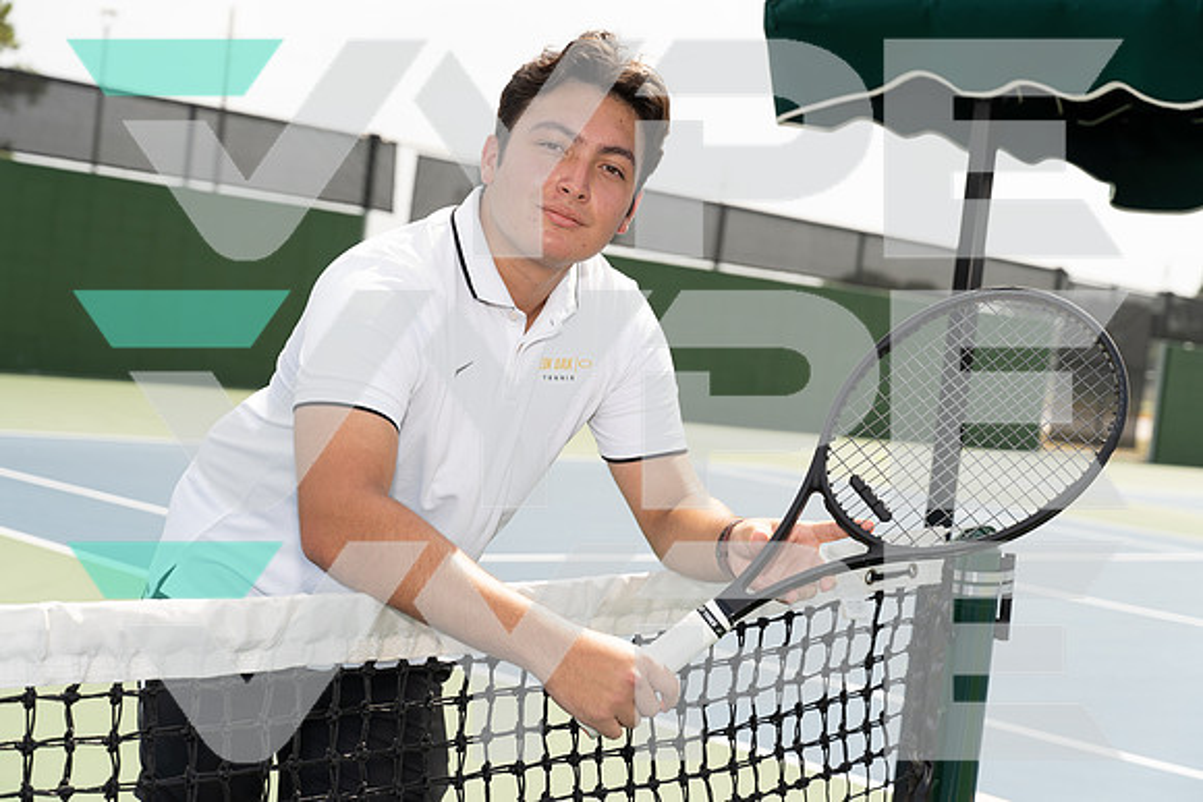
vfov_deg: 20.9
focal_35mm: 65
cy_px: 401
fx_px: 2172
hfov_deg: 31.0
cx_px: 602
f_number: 5.6
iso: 100
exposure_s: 1/250
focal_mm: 65
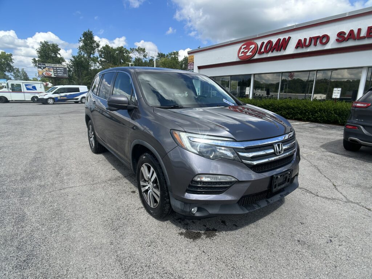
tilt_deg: -13.1
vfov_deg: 53.1
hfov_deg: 67.3
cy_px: 140
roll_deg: -0.5
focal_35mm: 26
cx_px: 186
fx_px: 279
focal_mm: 5.7
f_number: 1.5
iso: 50
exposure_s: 1/2841
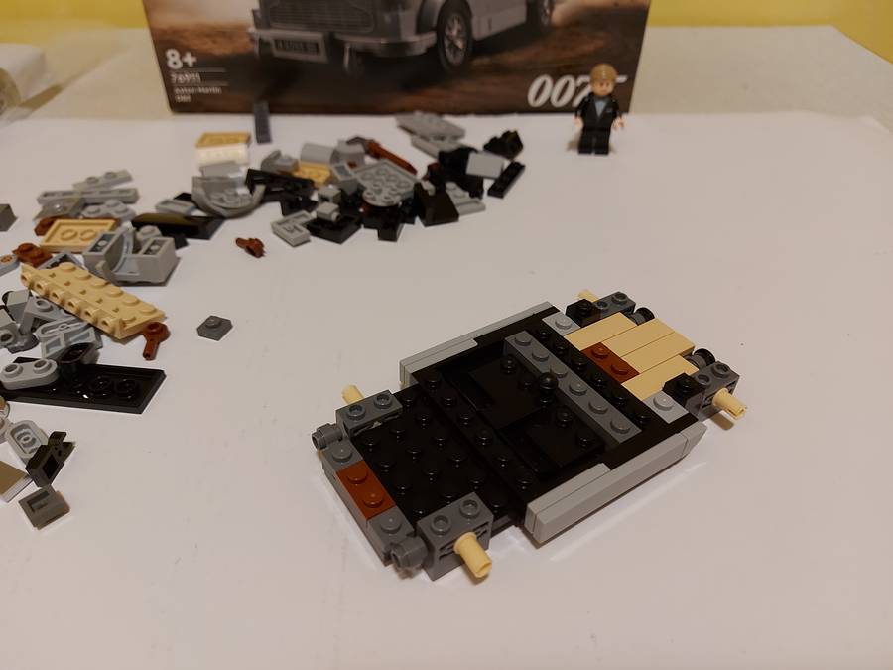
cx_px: 446
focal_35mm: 24
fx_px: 619
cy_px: 335
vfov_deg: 56.8
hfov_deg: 71.6
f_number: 1.8
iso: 250
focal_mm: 5.23
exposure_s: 1/33
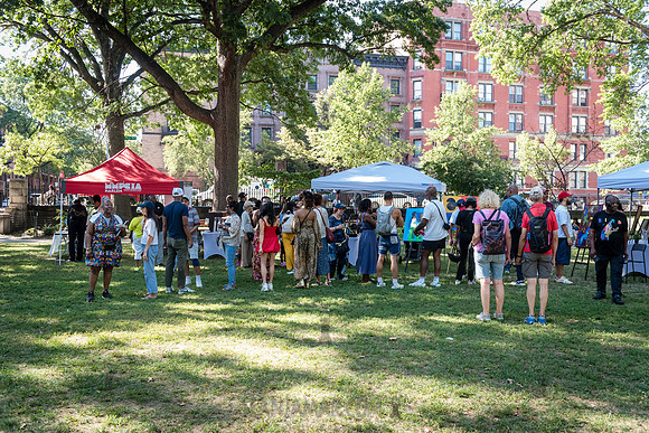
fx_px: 613
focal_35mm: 34
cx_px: 324
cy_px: 216
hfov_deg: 55.8
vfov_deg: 38.9
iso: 1250
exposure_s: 1/400
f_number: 4
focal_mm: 34
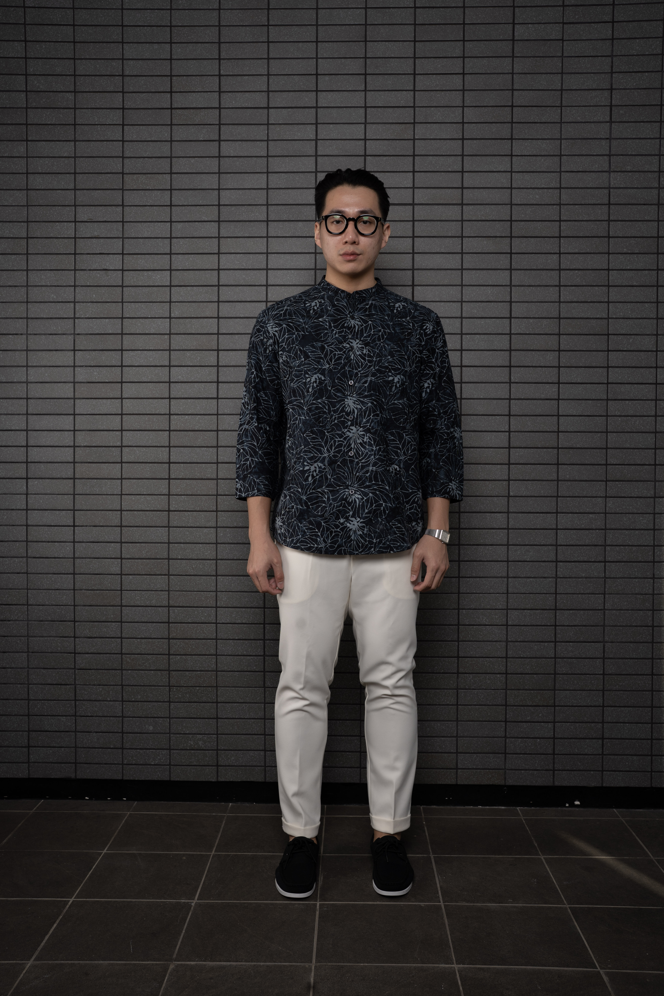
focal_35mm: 34
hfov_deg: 38.5
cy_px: 498
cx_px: 332
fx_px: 952
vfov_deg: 55.2
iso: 160
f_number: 8
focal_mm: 34.4
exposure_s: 1/125
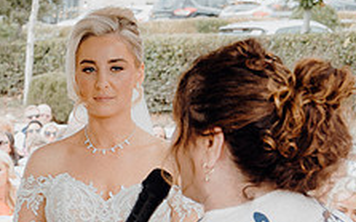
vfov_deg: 10.6
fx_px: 1183
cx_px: 11
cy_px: 237
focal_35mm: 122
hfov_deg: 16.8
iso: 125
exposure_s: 1/200
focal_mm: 31
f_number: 3.5
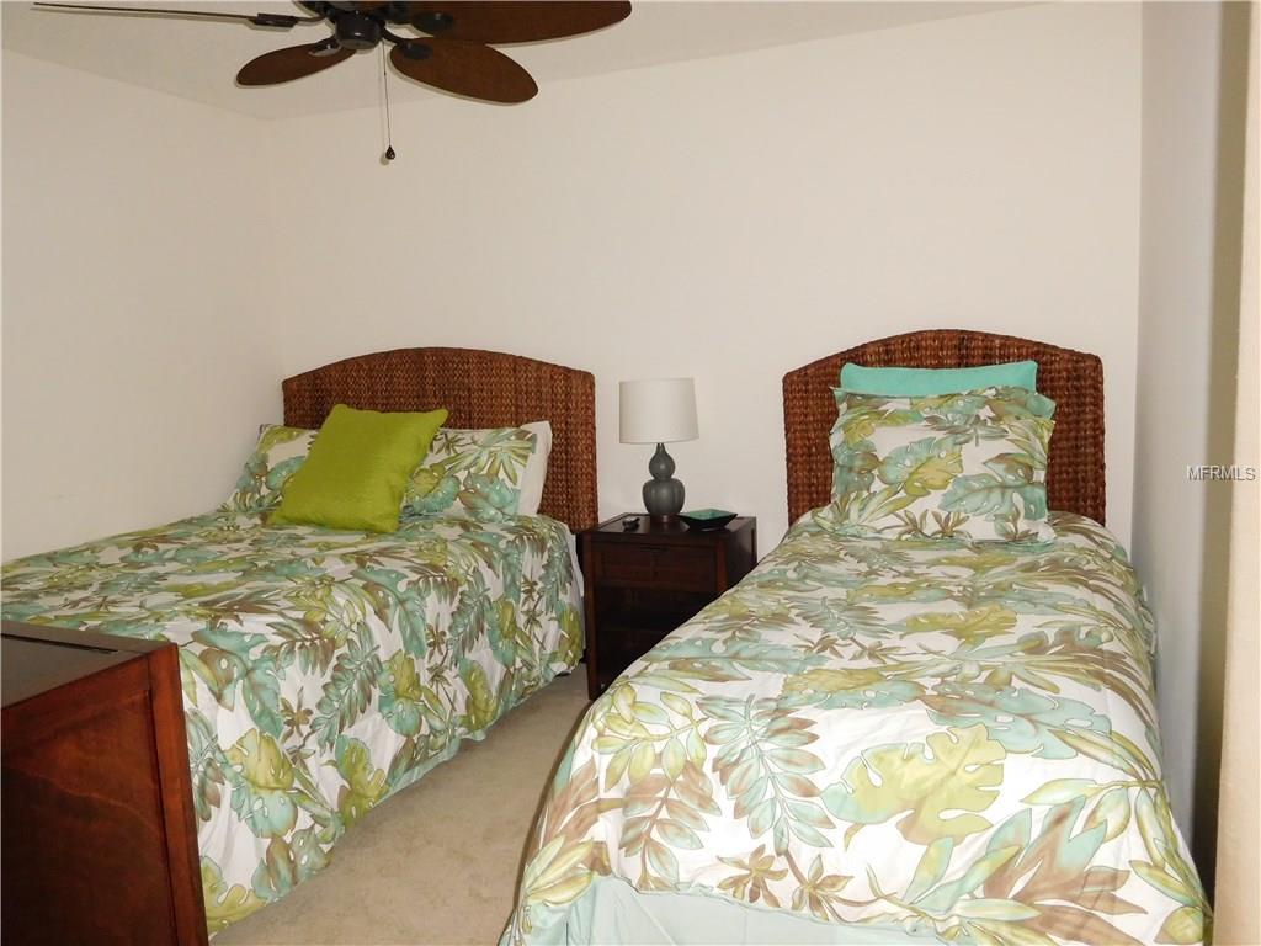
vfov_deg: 54.9
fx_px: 911
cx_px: 630
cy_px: 473
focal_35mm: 25
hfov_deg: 69.4
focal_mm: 4.5
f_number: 3.4
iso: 560
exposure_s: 1/30
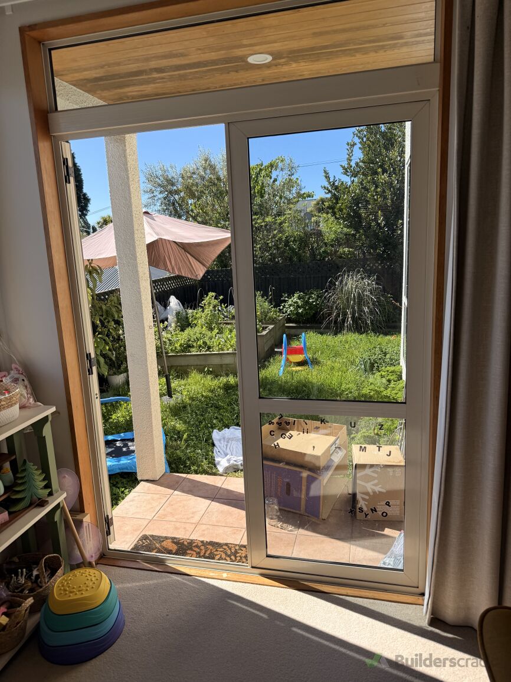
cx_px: 256
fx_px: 472
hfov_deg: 56.8
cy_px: 341
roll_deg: +1.7
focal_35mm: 24
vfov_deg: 71.6
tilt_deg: -10.2
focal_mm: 6.76
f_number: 1.78
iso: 80
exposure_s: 1/2232
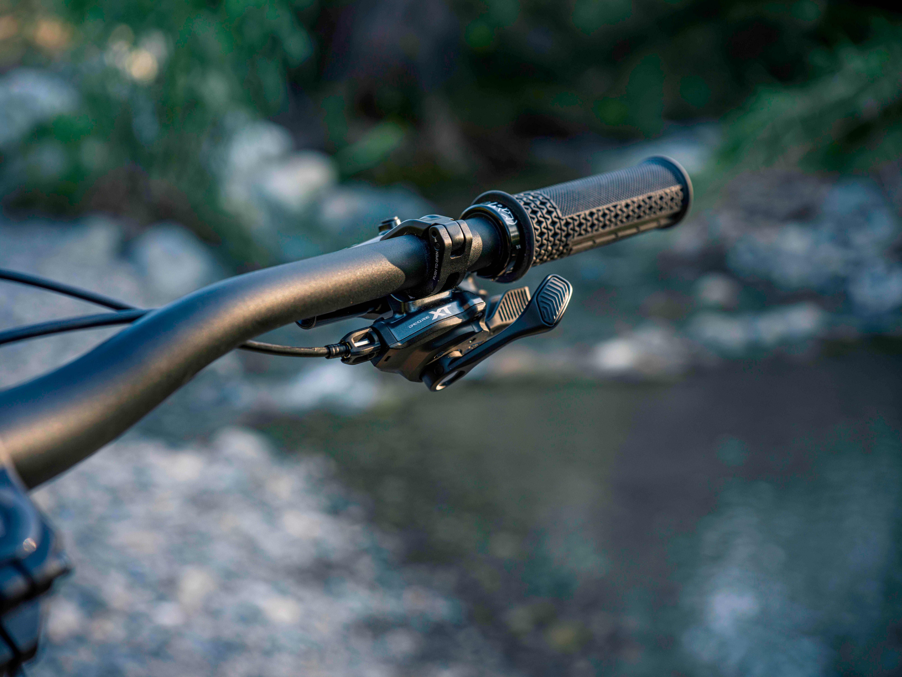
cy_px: 338
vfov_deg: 33.6
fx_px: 1120
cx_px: 451
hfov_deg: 43.9
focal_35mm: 43
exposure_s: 1/100
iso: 400
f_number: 4.8
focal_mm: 55
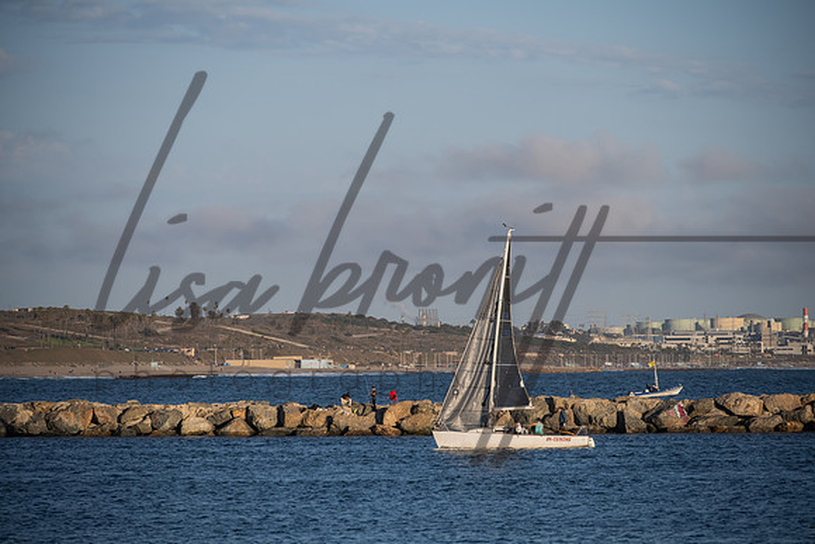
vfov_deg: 6.9
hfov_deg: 10.3
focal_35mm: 200
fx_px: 4529
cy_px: 272
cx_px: 408
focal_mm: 200
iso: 320
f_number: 6.3
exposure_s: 1/2000
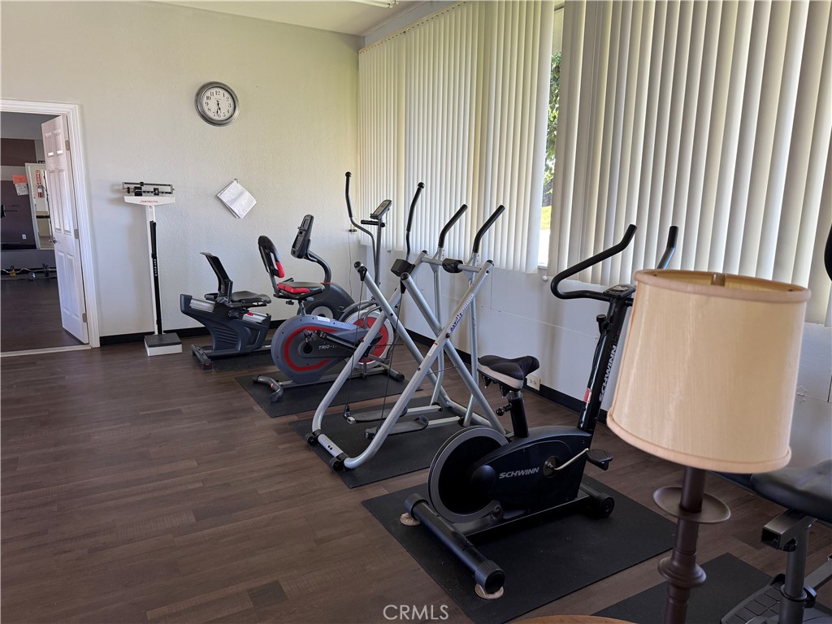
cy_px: 312
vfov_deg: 56.8
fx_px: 577
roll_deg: -0.8
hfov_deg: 71.6
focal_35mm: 24
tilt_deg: -10.0
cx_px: 416
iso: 160
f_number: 1.78
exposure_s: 1/121
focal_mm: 6.76
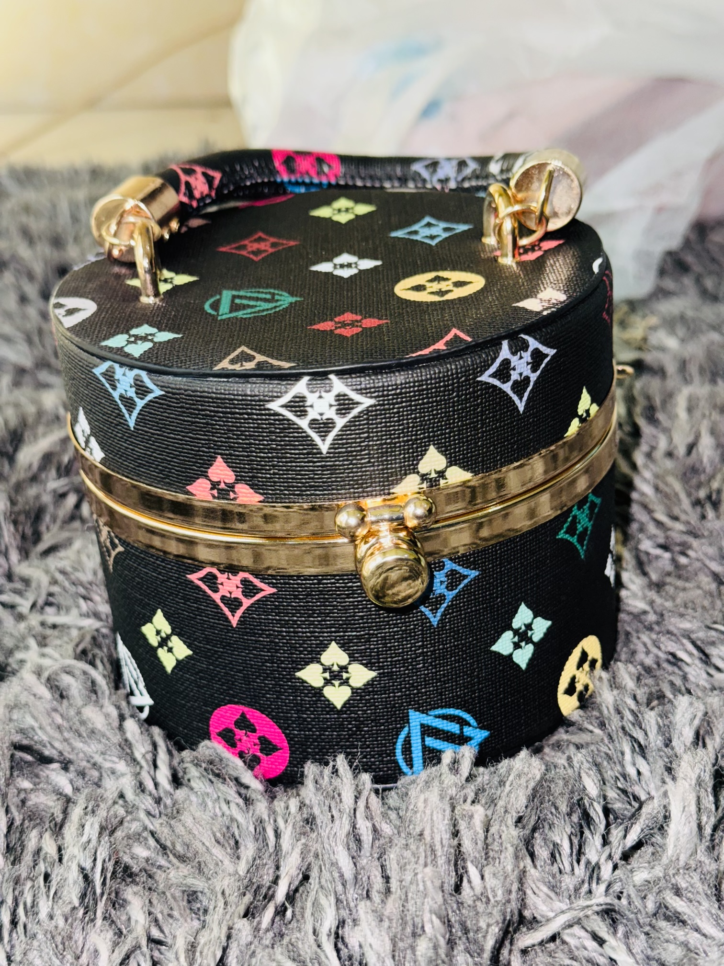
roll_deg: +3.6
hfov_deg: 30.3
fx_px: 1339
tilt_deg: -26.0
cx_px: 362
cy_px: 483
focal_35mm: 48
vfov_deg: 39.7
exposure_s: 1/24
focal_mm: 6.76
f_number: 1.78
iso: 80
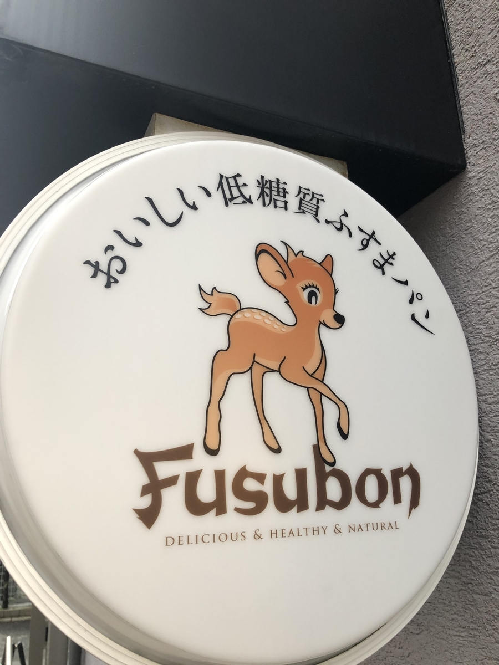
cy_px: 332
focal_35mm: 28
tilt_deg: +18.0
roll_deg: +2.3
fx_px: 538
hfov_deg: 49.7
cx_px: 250
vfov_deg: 63.4
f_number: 1.8
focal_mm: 3.99
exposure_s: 1/33
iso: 32
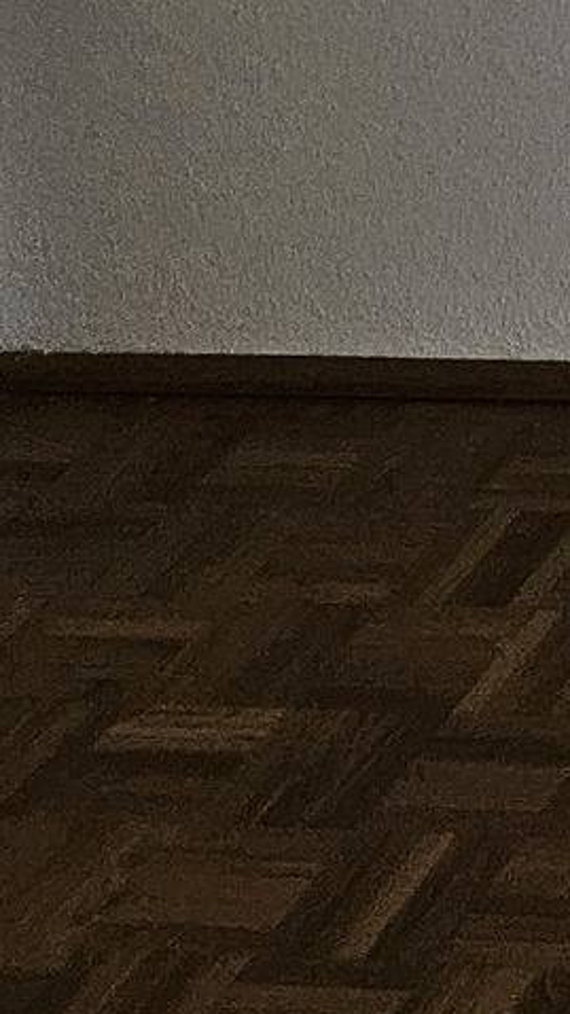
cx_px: 1727
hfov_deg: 7.8
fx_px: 3605
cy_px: -965
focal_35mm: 134
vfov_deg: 13.8
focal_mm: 5.4
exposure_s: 1/100
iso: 640
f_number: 1.8
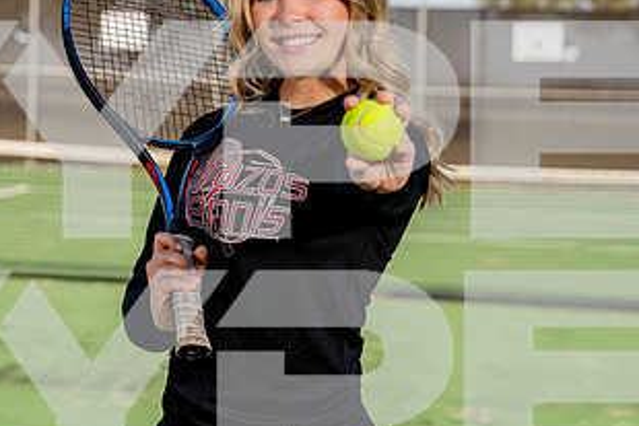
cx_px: 183
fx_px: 2326
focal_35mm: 131
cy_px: 131
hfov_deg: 15.6
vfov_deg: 10.5
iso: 100
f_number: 4
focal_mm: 70
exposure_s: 1/1250
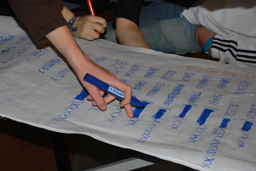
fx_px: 668
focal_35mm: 94
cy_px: 85
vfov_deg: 14.5
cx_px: 127
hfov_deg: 21.7
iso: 200
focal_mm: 62
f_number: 5.3
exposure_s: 1/60
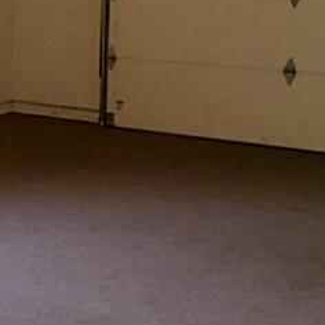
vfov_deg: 19.9
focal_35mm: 87
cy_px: 120
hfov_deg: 19.0
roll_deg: -1.1
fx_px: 924
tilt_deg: -10.6
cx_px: -44
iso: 160
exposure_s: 1/17
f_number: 2.2
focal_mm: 4.15
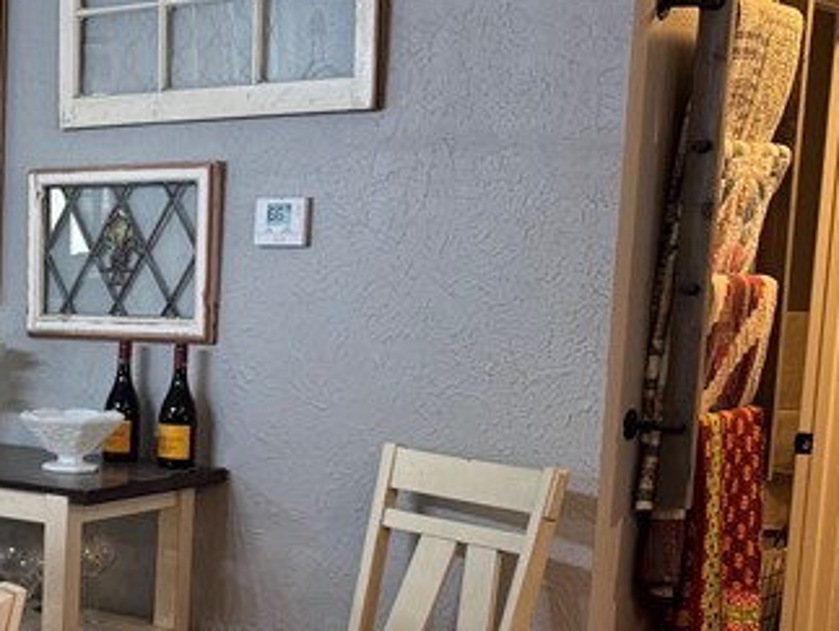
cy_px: 465
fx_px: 1844
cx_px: -377
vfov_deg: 19.3
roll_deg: -0.3
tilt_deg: -7.9
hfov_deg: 21.8
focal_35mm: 76
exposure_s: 1/60
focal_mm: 6.76
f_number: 1.78
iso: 200
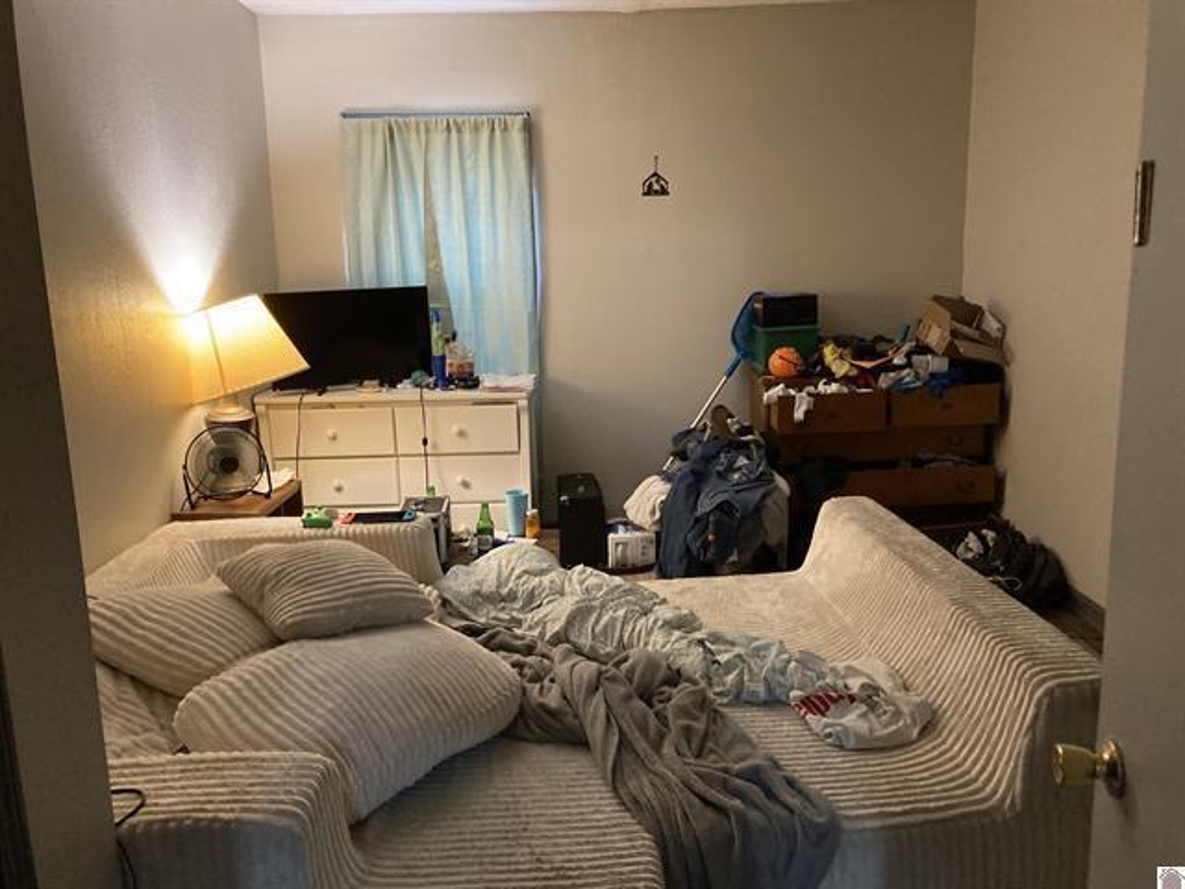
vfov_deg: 49.7
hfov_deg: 63.4
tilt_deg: -9.7
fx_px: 959
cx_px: 592
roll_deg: +0.2
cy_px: 444
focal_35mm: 28
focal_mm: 3.99
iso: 400
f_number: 1.8
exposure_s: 1/30
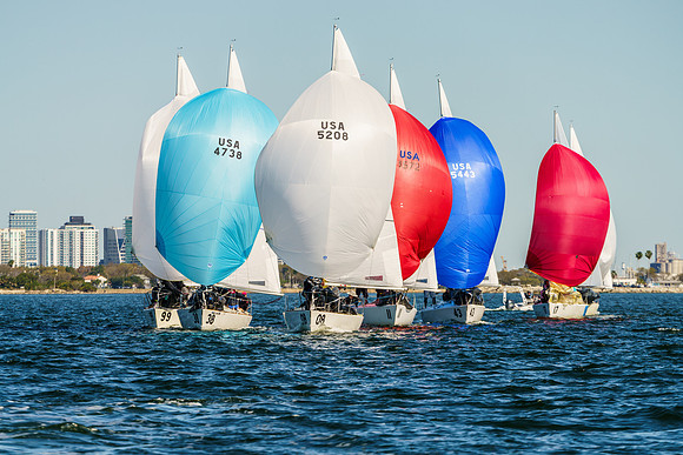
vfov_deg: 5.1
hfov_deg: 7.7
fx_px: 5086
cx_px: 342
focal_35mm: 268
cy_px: 228
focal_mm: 268
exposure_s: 1/1250
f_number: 8
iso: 320
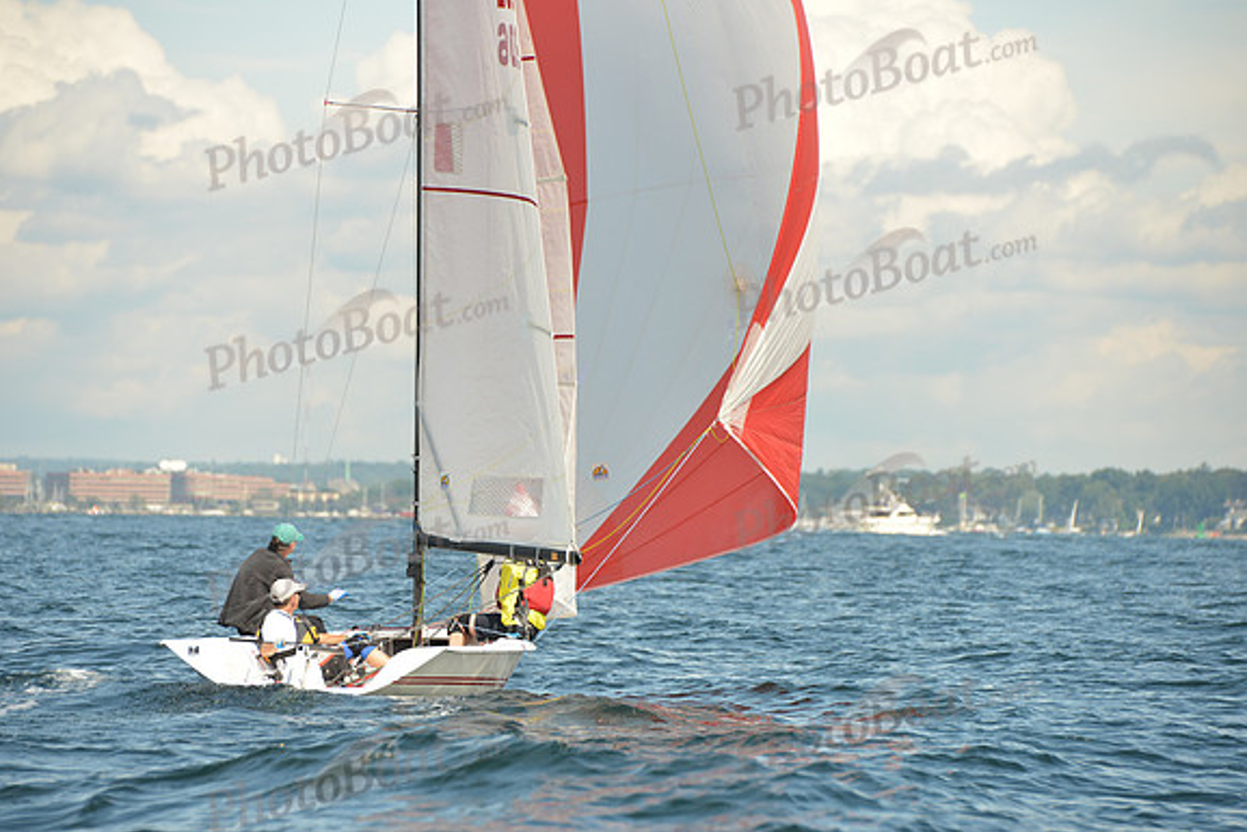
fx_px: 6791
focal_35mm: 196
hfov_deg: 10.5
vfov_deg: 7.0
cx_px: 622
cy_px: 416
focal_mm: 195
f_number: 7.1
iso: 320
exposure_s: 1/1250
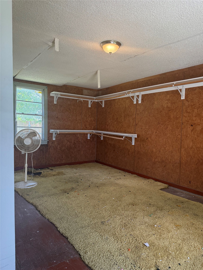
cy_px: 135
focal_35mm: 24
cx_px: 102
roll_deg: -2.3
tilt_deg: -1.9
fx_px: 188
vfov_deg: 71.6
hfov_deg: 56.8
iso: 200
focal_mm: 6.76
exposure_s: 1/190
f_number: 1.78
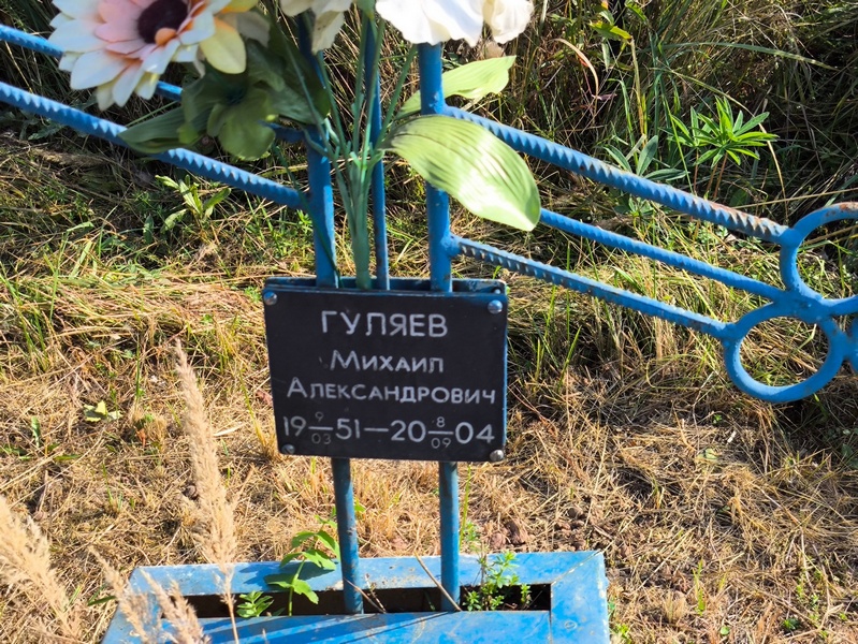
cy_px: 322
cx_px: 429
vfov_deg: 29.1
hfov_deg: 38.2
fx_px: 1240
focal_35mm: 50
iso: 50
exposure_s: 1/721
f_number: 1.7
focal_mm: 4.71
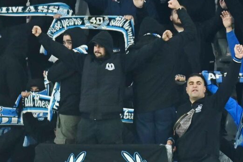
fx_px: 13201
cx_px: 357
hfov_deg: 1.1
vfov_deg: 0.7
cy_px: -47
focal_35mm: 1957
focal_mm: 400
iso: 1600
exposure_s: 1/800
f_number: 3.2
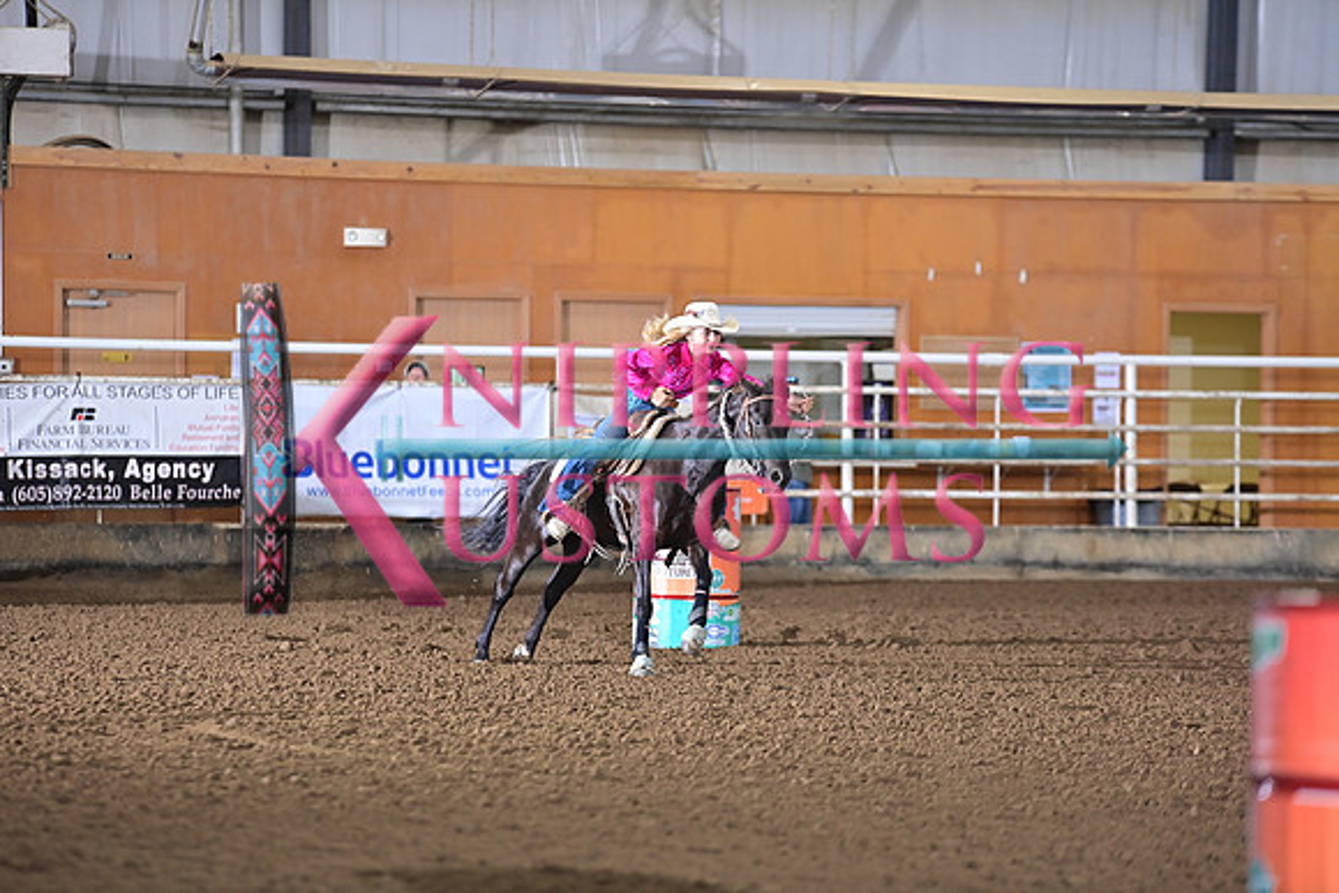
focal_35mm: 200
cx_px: 670
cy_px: 446
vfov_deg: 6.9
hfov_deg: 10.3
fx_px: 7440
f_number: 3.2
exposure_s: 1/250
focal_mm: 200
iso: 1250
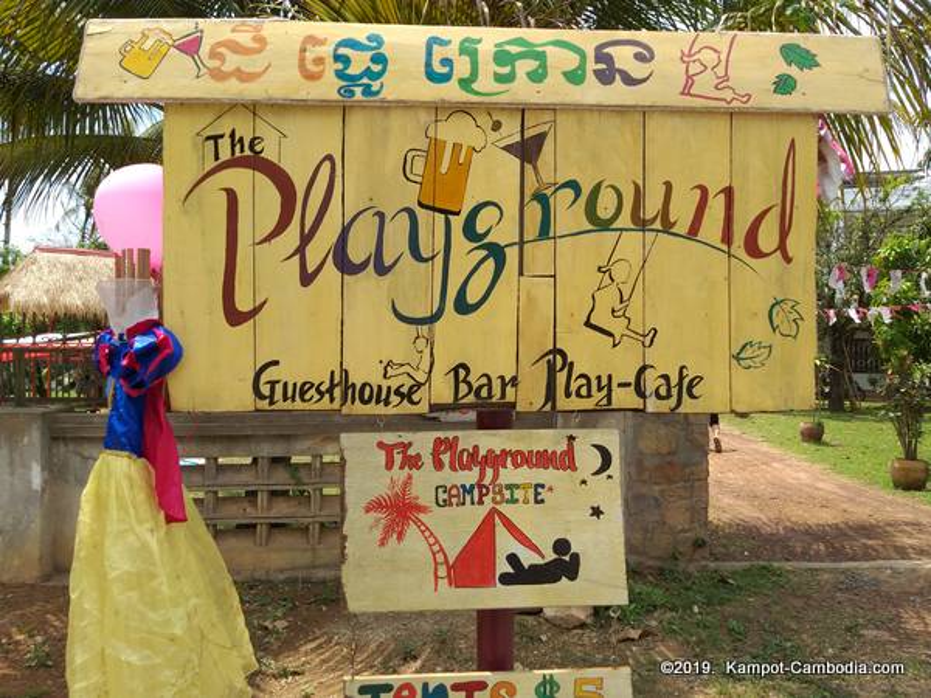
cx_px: 466
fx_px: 699
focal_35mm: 26
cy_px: 349
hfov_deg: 67.3
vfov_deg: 53.1
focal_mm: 3.93
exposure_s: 1/1119
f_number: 1.7
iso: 40
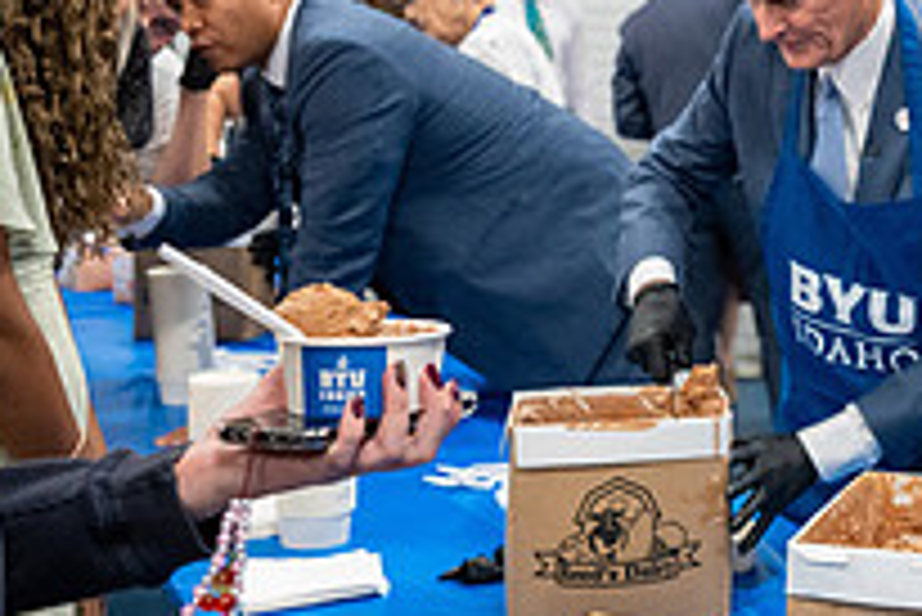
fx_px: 1743
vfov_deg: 19.8
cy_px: 110
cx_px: 1034
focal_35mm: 68
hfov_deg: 27.0
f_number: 2.8
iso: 3200
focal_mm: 24
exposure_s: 1/320
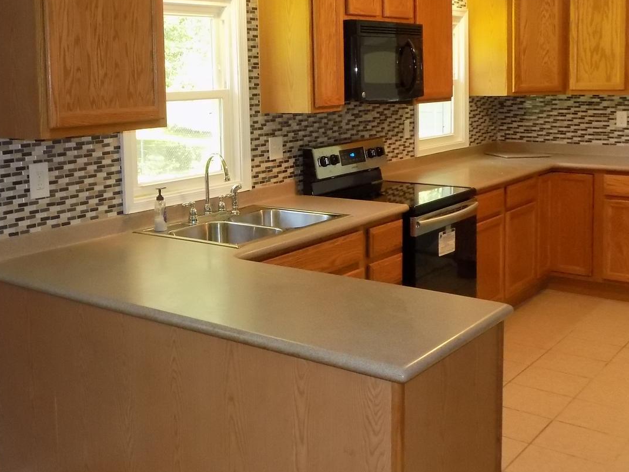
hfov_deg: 41.6
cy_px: 142
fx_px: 800
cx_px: 154
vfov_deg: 32.5
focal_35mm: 44
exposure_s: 1/30
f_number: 3.1
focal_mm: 4
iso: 400
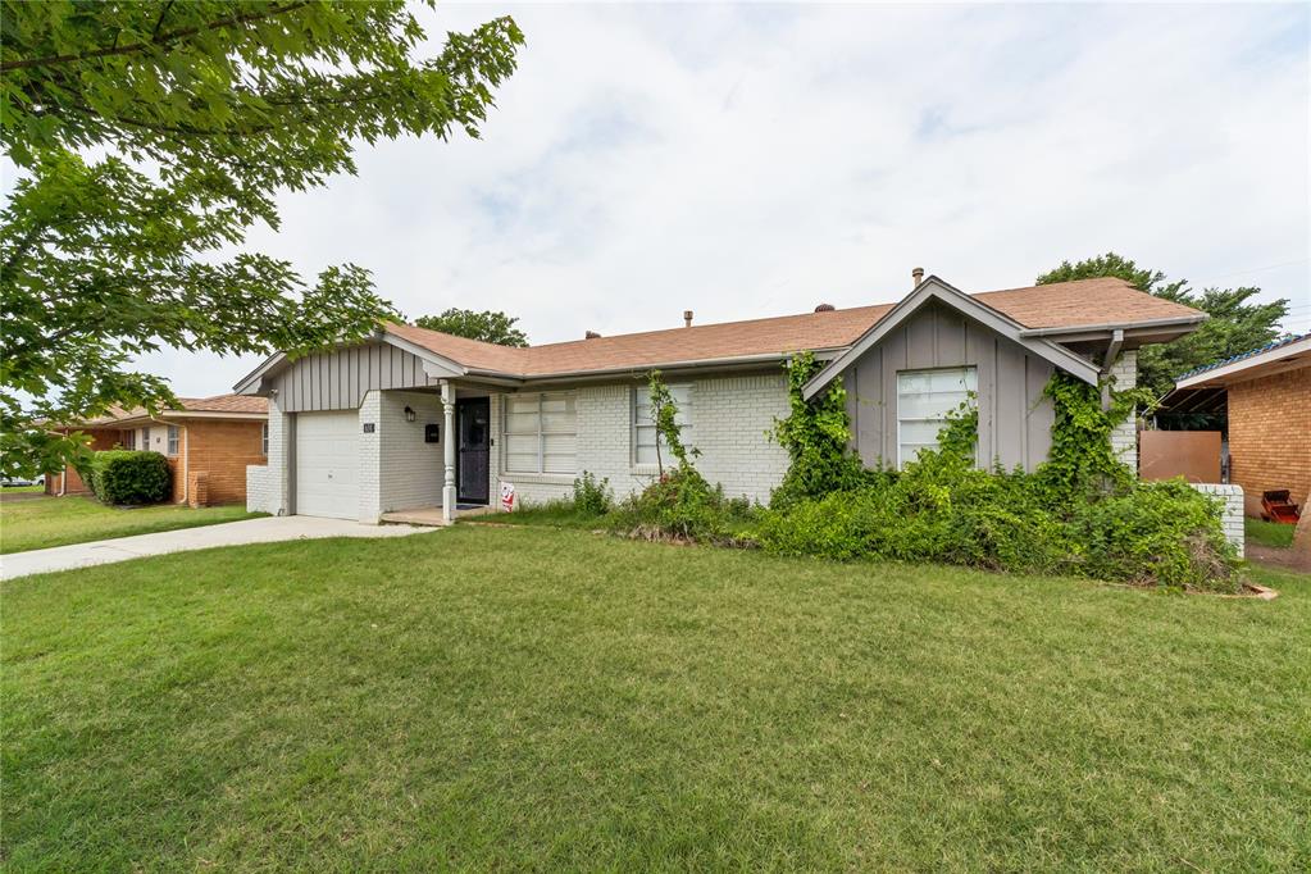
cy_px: 437
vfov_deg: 77.3
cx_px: 656
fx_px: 546
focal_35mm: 15
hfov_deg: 100.4
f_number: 10
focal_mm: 10
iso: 250
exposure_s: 1/1250
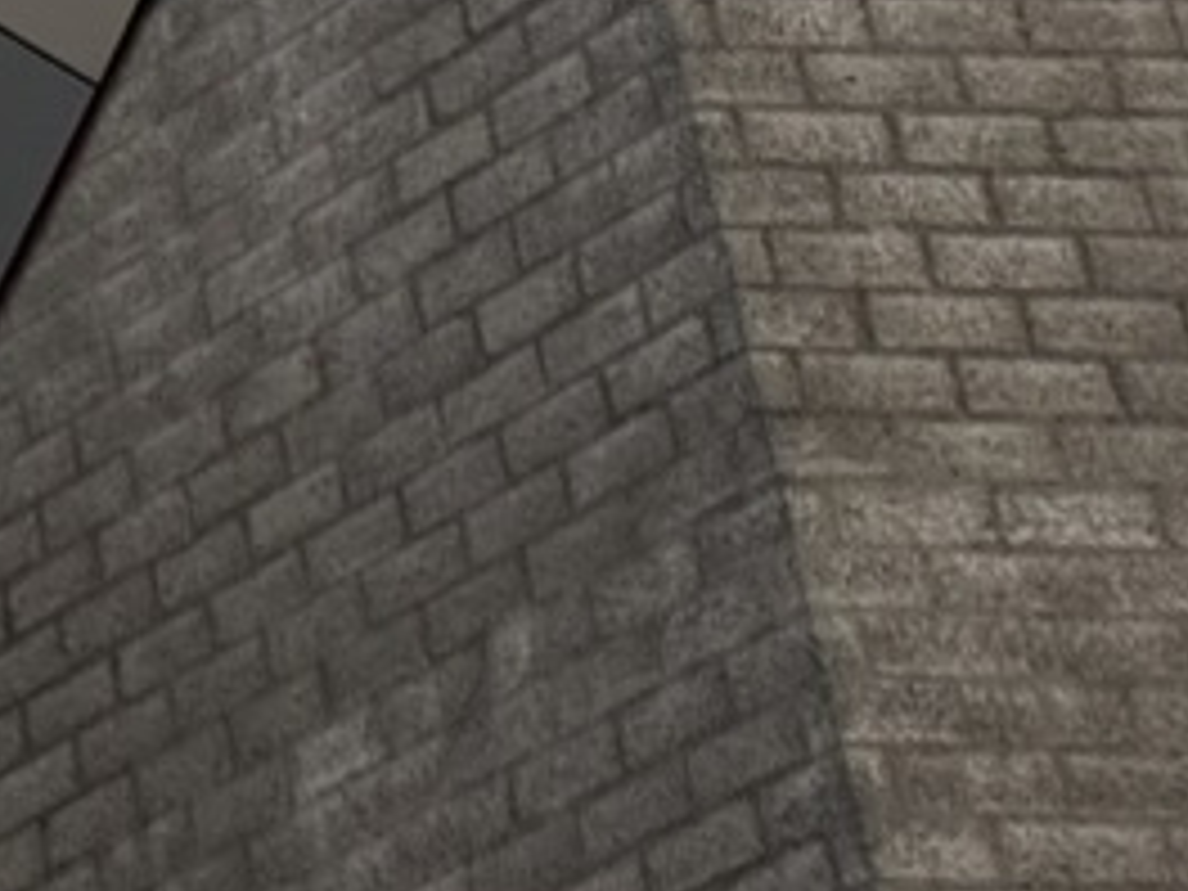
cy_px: -2012
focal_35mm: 186
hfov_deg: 9.4
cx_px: -1710
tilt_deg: +46.9
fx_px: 6383
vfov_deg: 7.0
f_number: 1.78
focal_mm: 6.76
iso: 100
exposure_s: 1/920
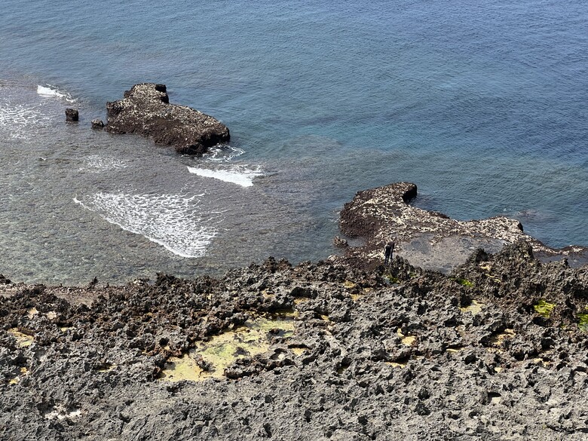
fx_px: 1308
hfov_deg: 25.3
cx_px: 294
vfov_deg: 19.1
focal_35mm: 77
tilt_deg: -20.9
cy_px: 220
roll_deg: -2.0
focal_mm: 9
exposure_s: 1/570
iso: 32
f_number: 2.8
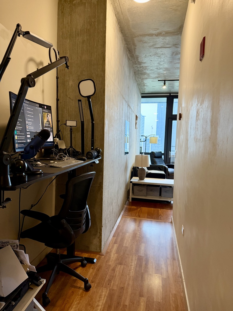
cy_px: 156
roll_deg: -1.8
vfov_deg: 71.6
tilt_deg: -5.2
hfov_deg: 56.8
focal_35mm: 24
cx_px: 116
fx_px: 215
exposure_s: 1/60
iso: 400
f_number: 1.78
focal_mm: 6.76
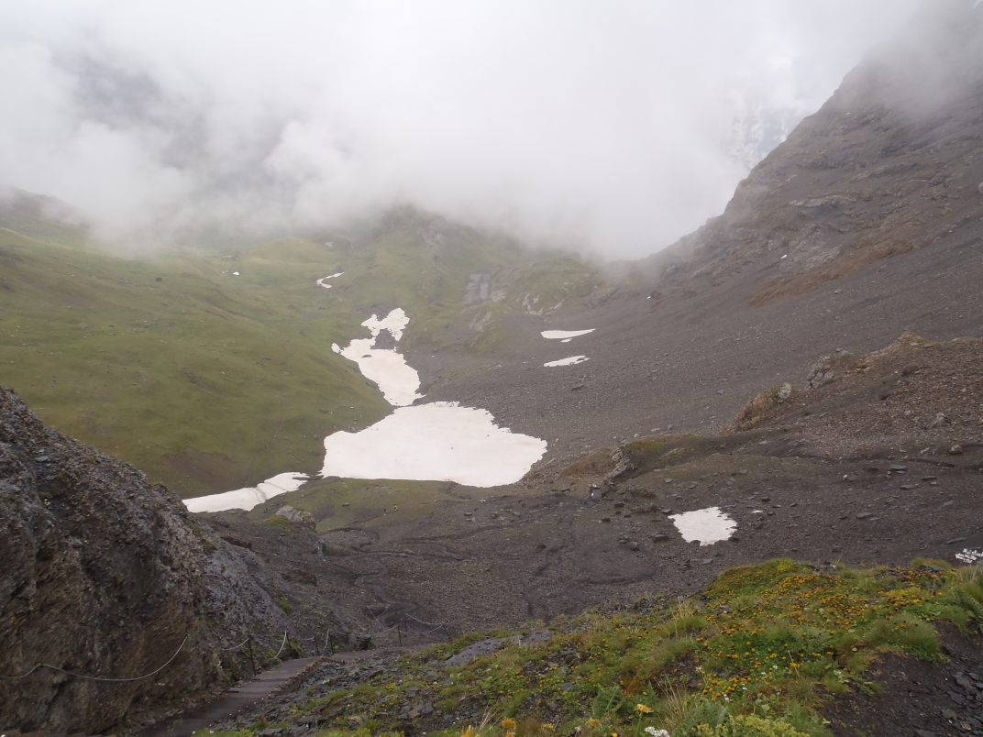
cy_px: 368
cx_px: 492
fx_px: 795
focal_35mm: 28
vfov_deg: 49.7
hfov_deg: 63.4
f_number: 4.5
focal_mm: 5
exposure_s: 1/320
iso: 80
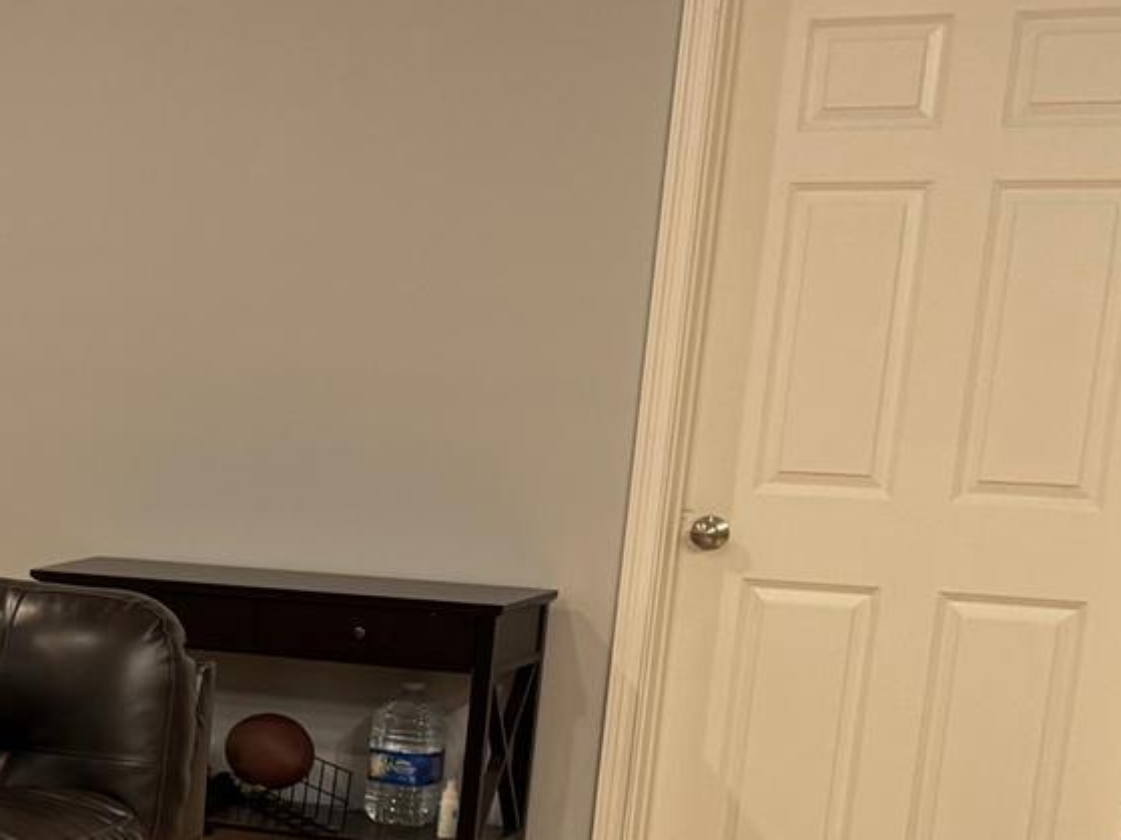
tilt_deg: -12.6
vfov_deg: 16.4
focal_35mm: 88
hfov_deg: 18.0
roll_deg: +0.3
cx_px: -854
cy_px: 856
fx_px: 2849
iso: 200
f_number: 1.78
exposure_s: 1/60
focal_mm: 6.76
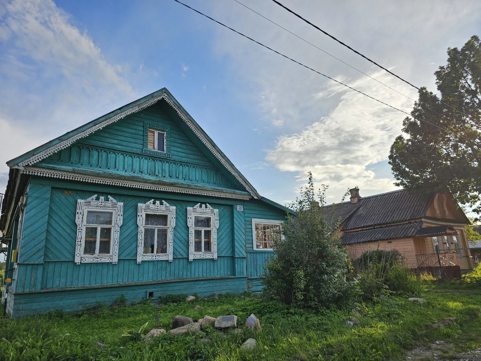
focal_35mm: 23
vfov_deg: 58.9
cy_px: 180
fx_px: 320
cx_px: 240
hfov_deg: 73.9
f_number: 1.7
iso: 10
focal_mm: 6.3
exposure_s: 1/707
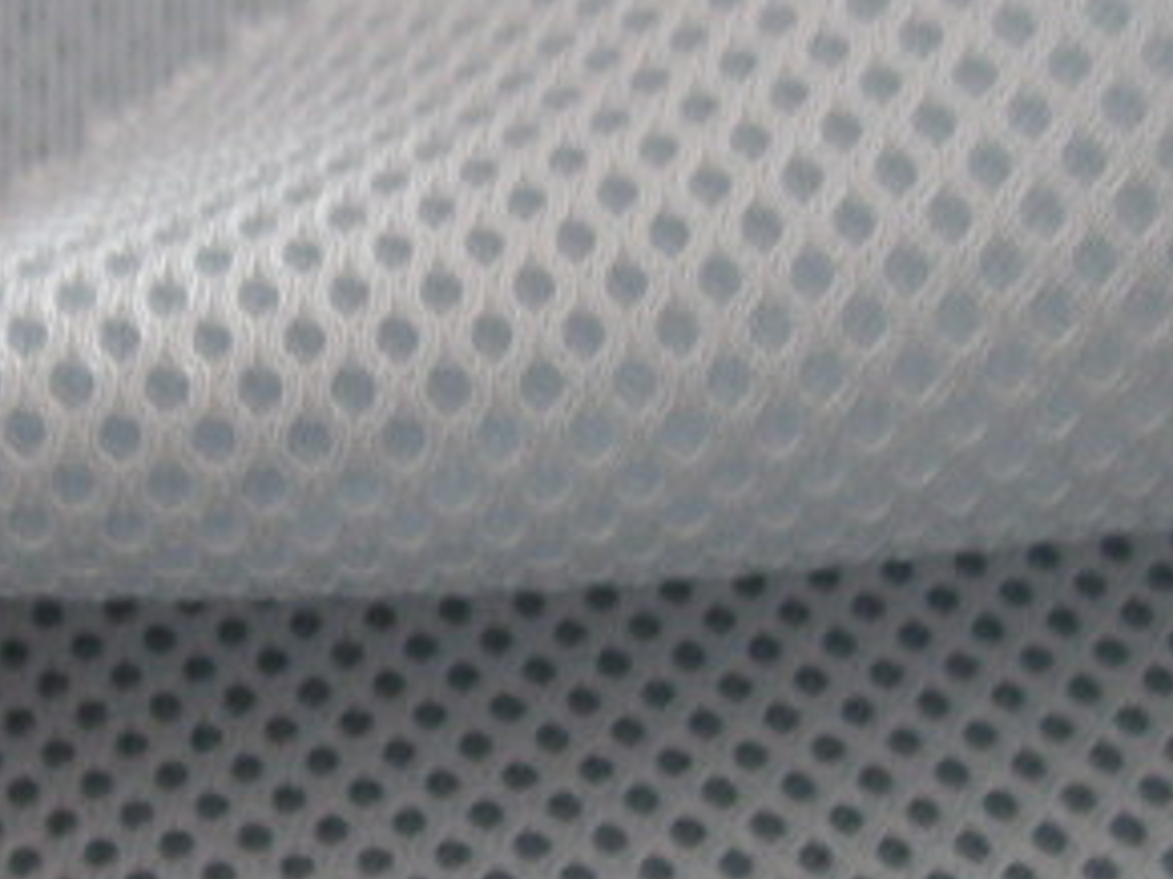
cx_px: 278
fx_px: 2608
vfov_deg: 19.1
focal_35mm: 77
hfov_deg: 25.0
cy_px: 472
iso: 140
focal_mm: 5.8
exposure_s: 1/4
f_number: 2.8
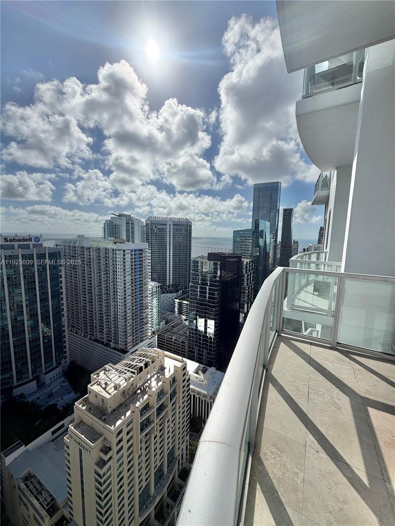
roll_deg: -2.4
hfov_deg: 85.7
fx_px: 213
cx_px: 198
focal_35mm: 14
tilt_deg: -6.5
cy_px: 263
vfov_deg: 102.1
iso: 20
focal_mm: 2.22
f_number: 2.2
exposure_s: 1/3663
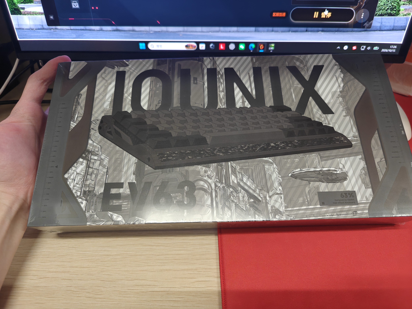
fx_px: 274
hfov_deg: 73.9
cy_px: 154
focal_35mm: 23
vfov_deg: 58.9
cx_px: 206
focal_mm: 6.06
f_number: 1.6
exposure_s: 1/100
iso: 1000
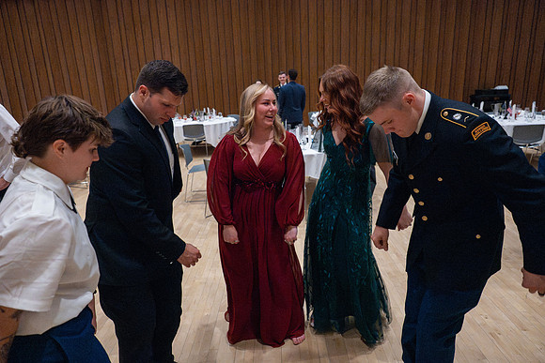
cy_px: 182
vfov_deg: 53.2
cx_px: 272
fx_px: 363
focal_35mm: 24
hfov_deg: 73.7
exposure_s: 1/400
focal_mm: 24
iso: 20000
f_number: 3.5
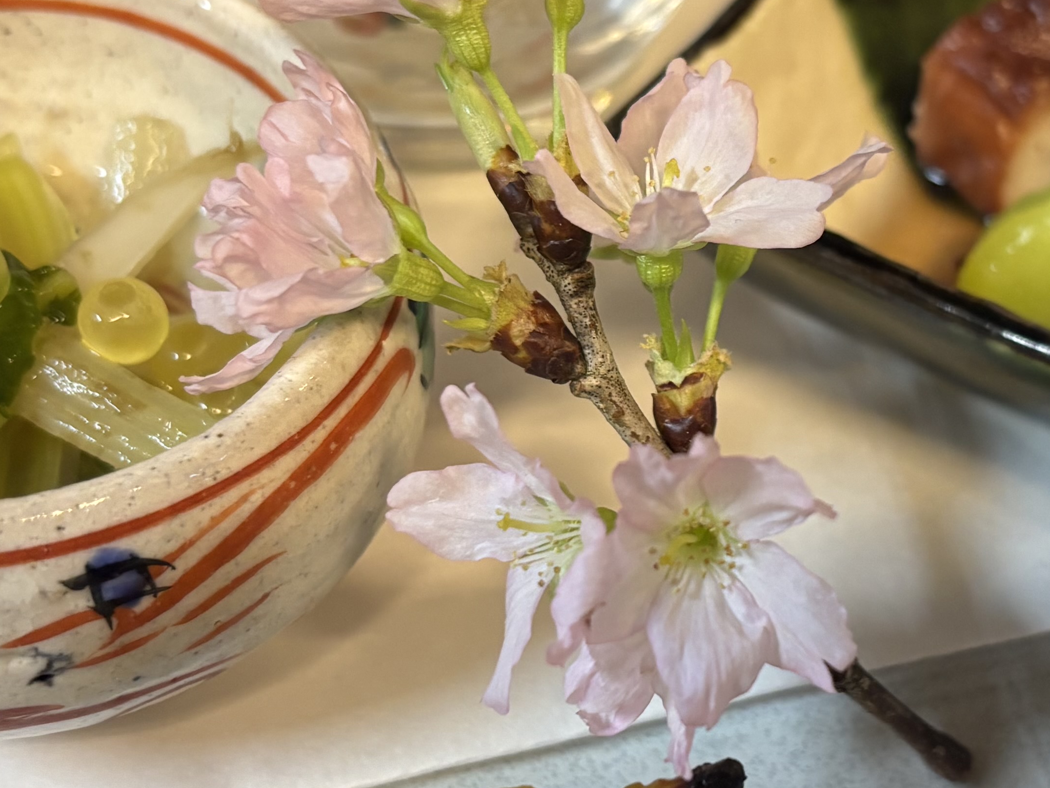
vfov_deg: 21.3
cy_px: 456
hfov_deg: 28.0
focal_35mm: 69
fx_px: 2093
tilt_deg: -48.6
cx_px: 709
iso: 200
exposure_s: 1/50
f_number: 1.6
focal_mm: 5.96
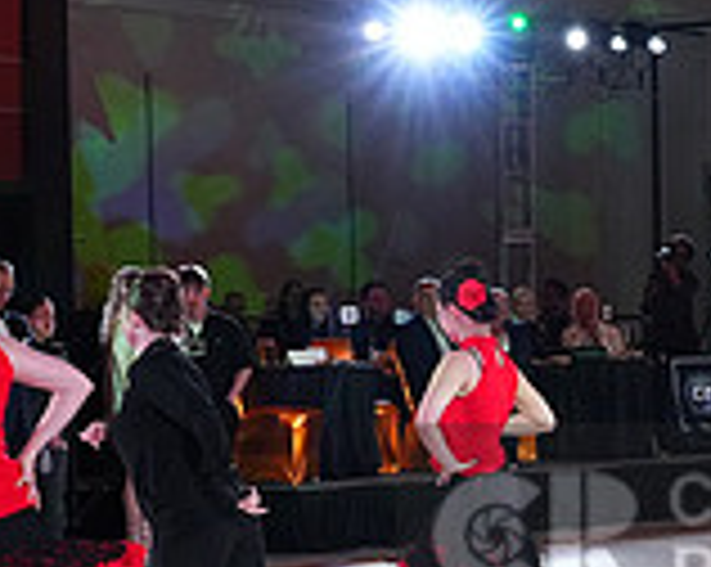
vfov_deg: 11.7
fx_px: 2753
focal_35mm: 131
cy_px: 542
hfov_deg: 14.2
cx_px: 886
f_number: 5.6
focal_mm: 38
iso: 5000
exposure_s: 1/400
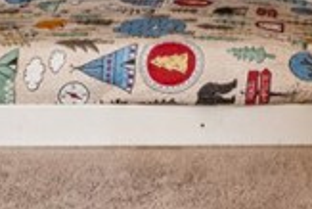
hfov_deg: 17.0
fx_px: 1038
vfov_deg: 10.5
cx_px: 237
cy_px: -207
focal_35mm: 120
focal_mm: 19.1
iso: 100
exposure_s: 1.6
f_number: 13
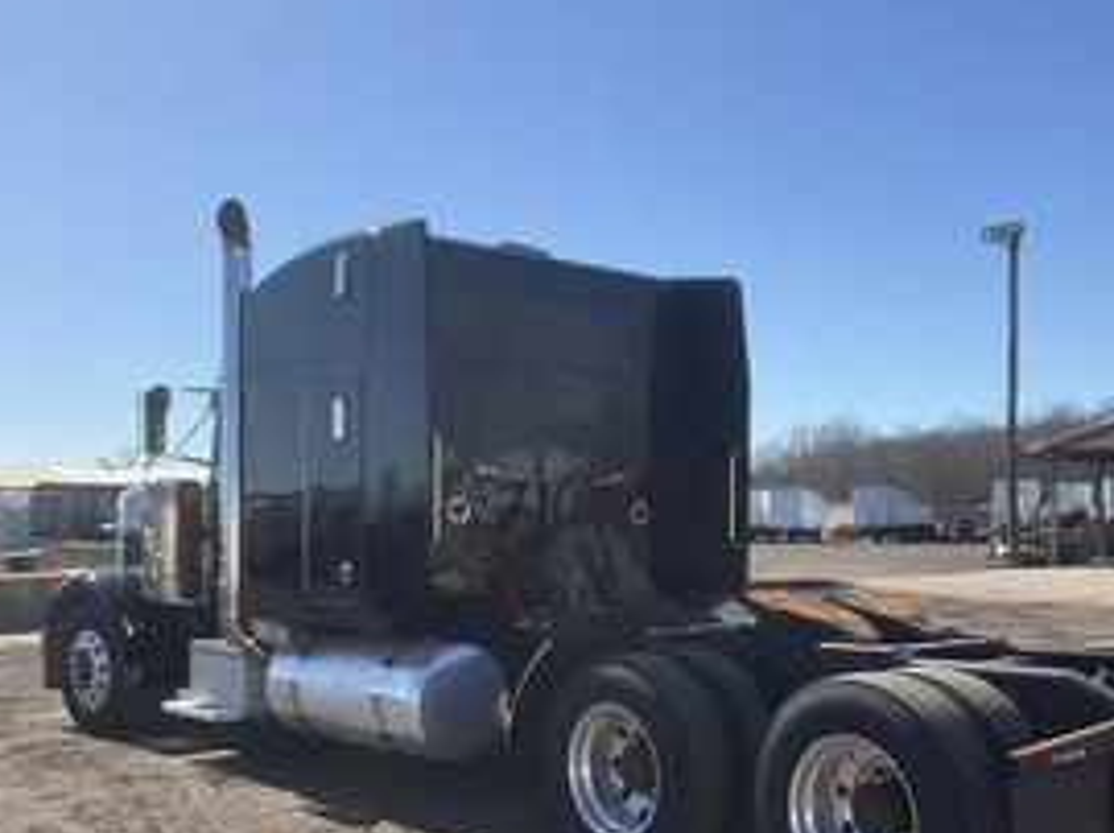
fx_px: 1383
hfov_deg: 43.6
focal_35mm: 43
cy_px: 548
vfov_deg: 33.3
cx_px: 689
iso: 25
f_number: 1.8
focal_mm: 3
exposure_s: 1/2058
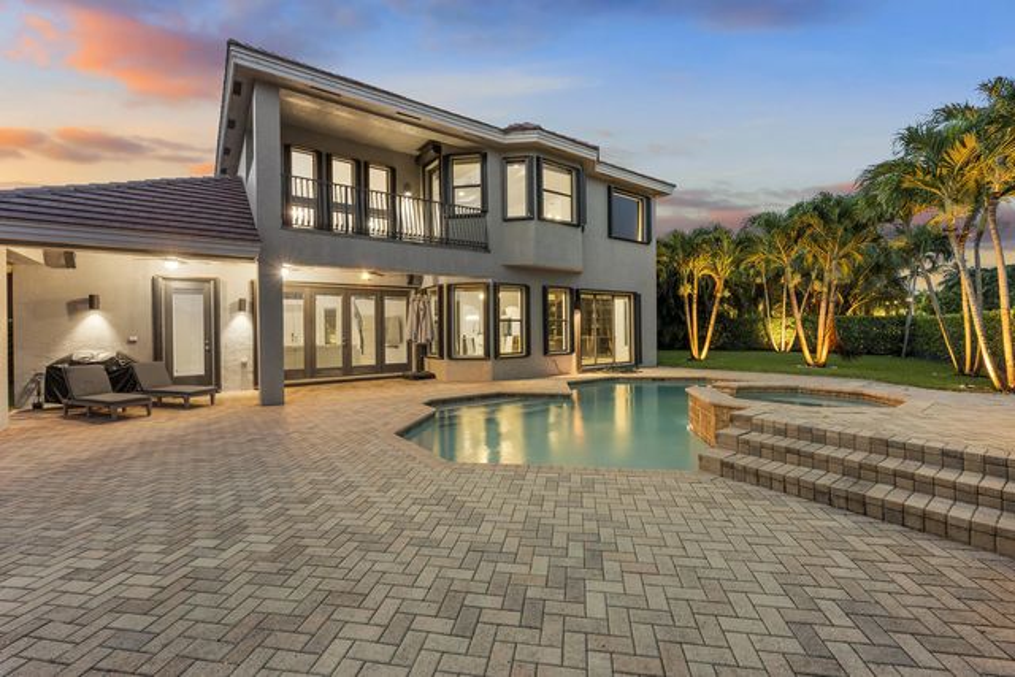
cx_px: 508
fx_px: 395
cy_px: 338
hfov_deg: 104.2
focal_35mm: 14
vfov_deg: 81.2
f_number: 8
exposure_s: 4
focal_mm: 14
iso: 500
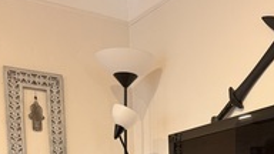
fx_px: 494
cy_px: 272
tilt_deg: -6.5
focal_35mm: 68
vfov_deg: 15.4
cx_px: 223
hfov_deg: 30.2
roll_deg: +0.7
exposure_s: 1/60
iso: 400
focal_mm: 6.76
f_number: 1.78
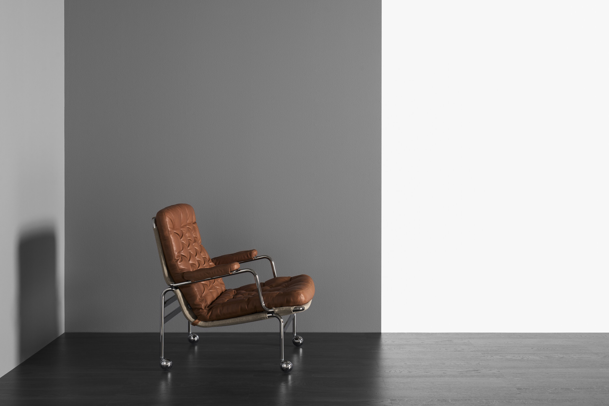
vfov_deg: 27.0
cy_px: 203
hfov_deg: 39.6
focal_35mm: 50
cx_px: 304
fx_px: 846
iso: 100
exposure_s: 1/100
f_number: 9
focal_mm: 50
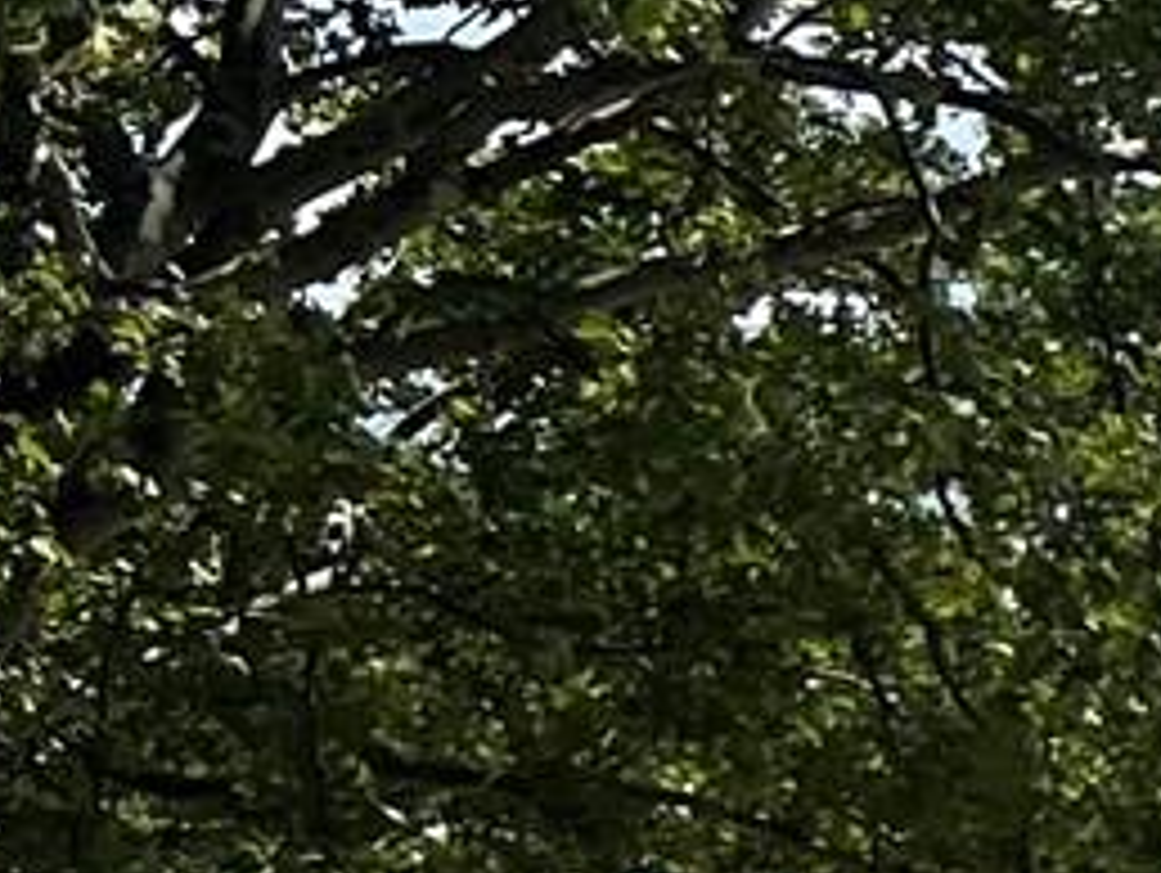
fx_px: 6916
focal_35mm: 206
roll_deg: -0.8
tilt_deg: -4.8
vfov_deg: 7.1
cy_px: 1359
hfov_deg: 7.6
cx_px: 4108
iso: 50
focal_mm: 5.7
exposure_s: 1/8000
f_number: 1.5
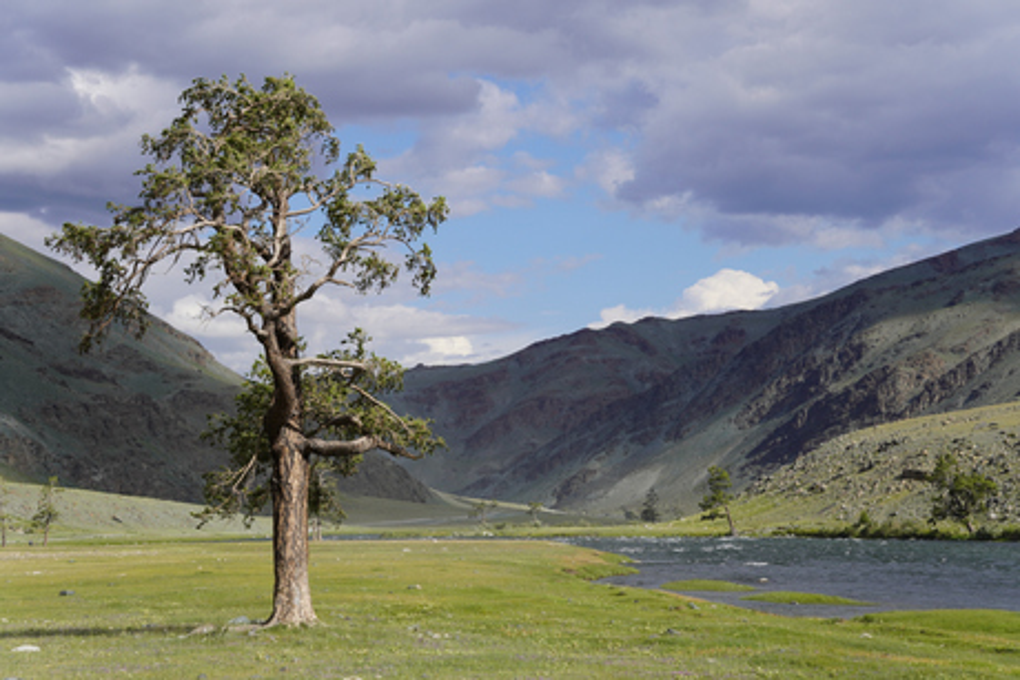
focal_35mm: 84
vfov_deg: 16.3
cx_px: 510
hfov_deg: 24.2
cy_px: 340
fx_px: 2381
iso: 100
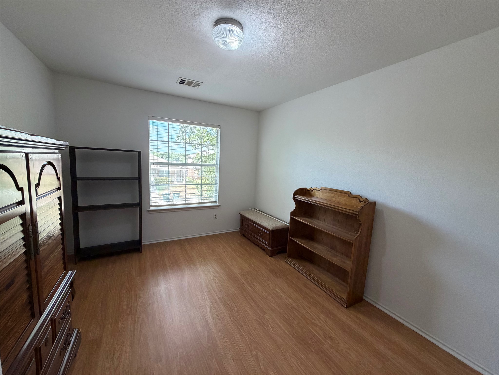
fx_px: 202
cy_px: 188
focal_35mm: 14
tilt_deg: -7.9
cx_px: 250
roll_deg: -2.5
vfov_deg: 85.7
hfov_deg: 102.1
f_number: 2.2
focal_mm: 2.22
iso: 320
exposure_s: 1/121
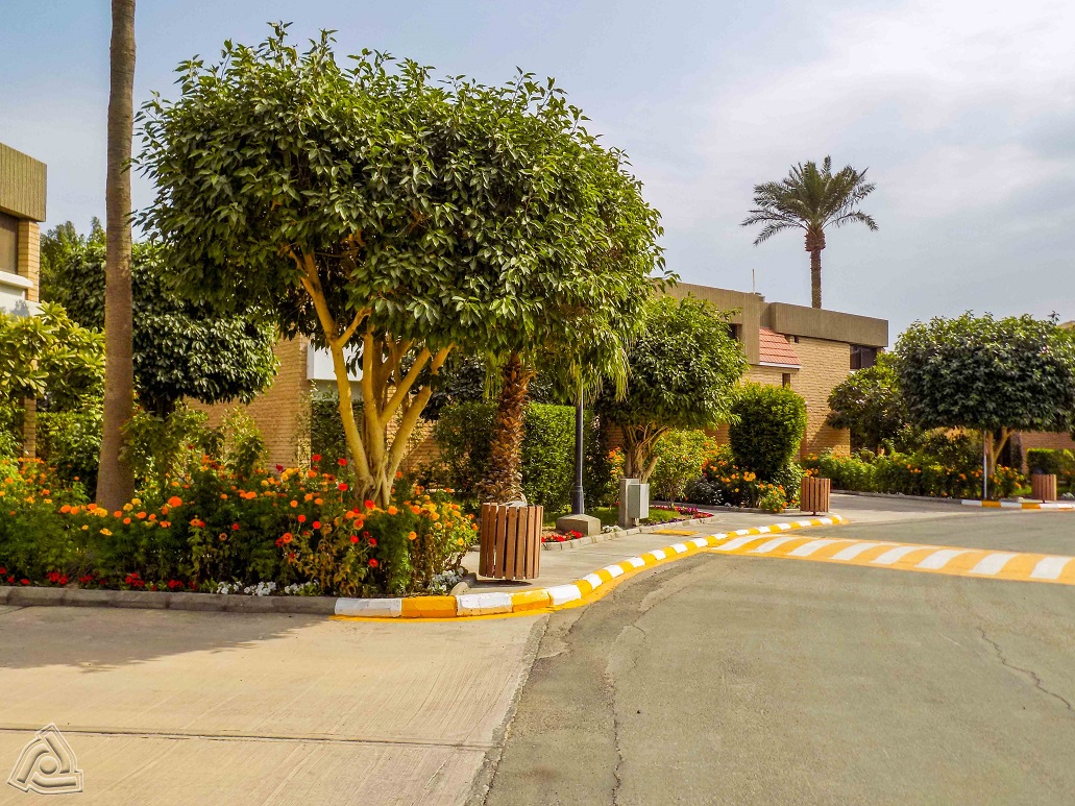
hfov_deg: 60.0
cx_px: 538
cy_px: 403
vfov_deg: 46.8
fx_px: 932
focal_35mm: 30
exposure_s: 1/1250
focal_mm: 5.3
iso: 80
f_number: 3.3
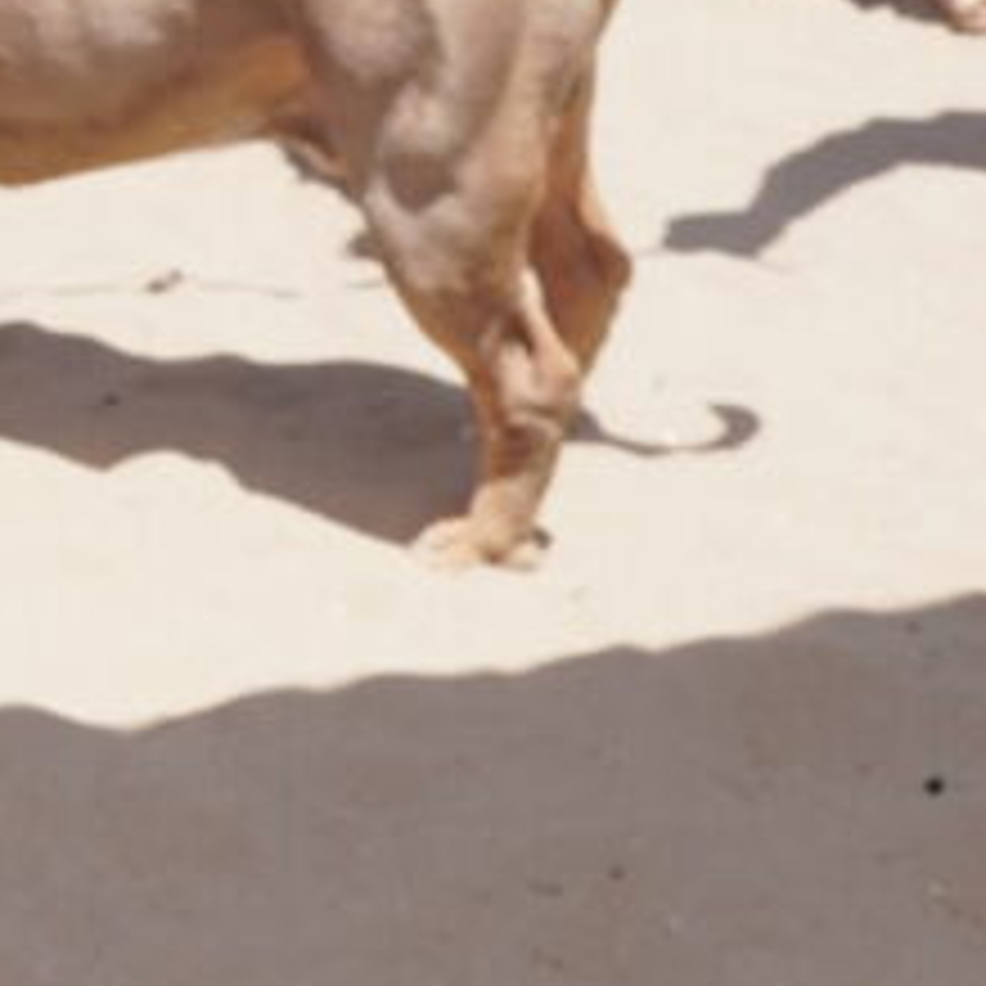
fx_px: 4395
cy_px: -387
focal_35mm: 136
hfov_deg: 12.4
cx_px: -347
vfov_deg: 12.3
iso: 100
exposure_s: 1/640
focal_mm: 22.9
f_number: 4.5
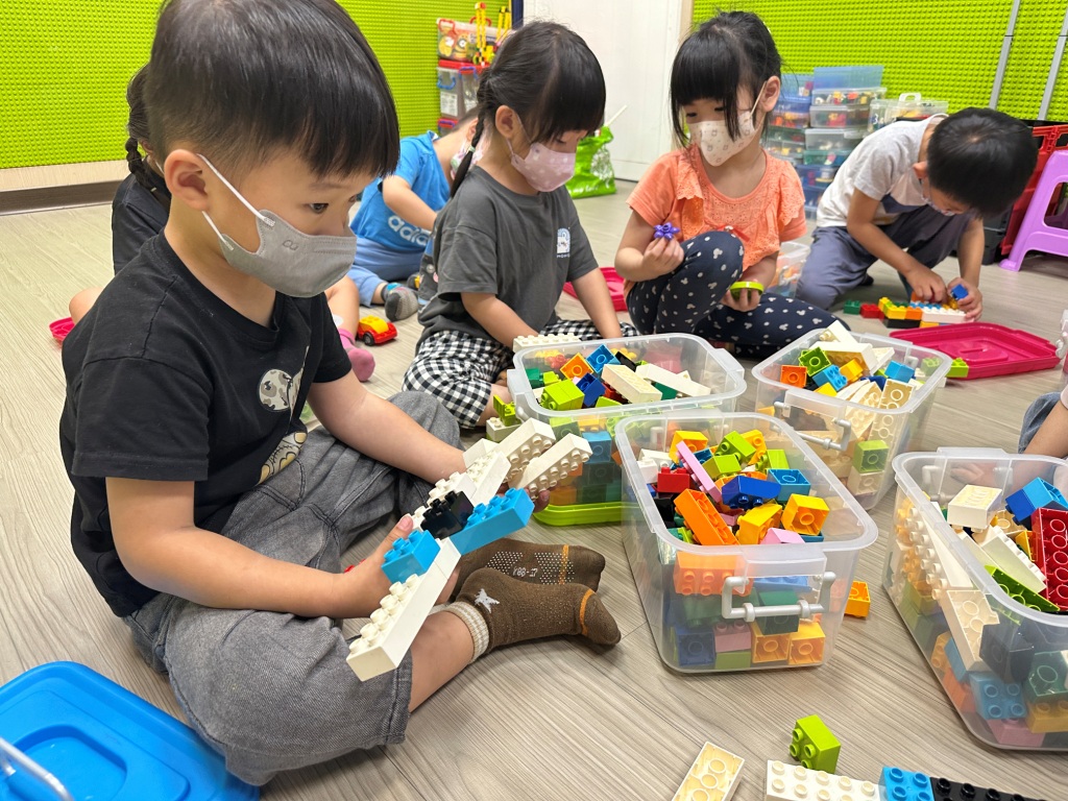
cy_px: 400
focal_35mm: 24
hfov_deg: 71.6
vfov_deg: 56.8
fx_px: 740
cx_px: 534
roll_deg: -1.2
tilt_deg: -23.0
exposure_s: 1/60
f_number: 1.78
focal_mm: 6.86
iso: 200
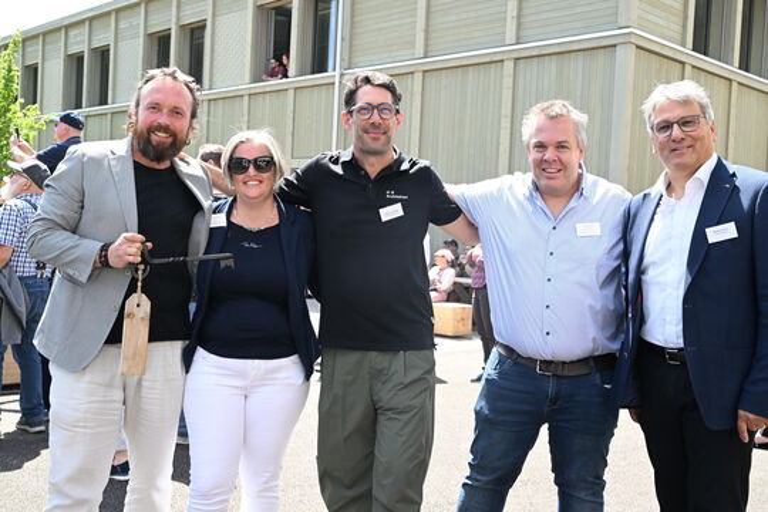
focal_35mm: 40
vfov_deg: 33.4
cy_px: 256
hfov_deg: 48.5
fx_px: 853
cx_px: 384
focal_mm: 40
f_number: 8
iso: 1250
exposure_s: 1/640
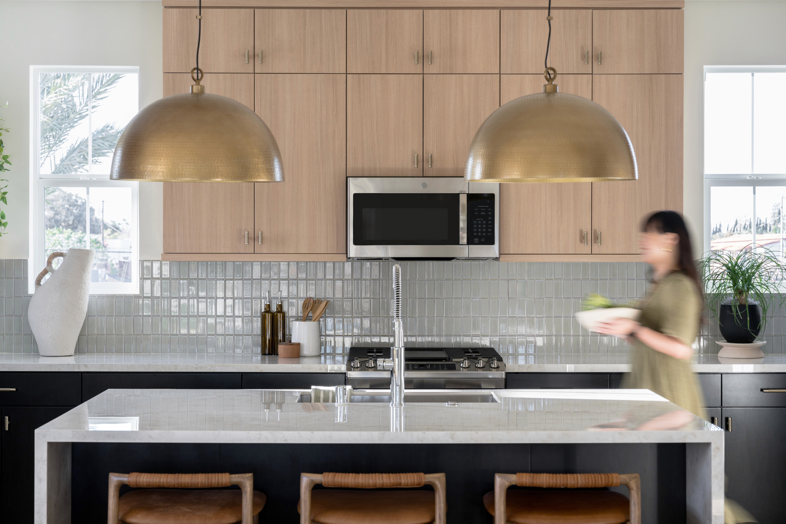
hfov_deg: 28.8
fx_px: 1528
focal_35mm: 70
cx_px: 393
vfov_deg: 19.5
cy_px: 262
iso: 320
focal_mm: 70
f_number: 6.3
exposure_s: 1/25
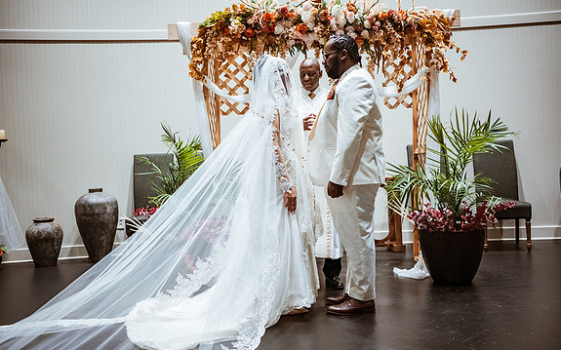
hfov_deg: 54.0
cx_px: 279
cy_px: 177
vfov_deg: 35.3
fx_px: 550
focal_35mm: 36
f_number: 1.8
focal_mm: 35
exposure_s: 1/500
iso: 1000
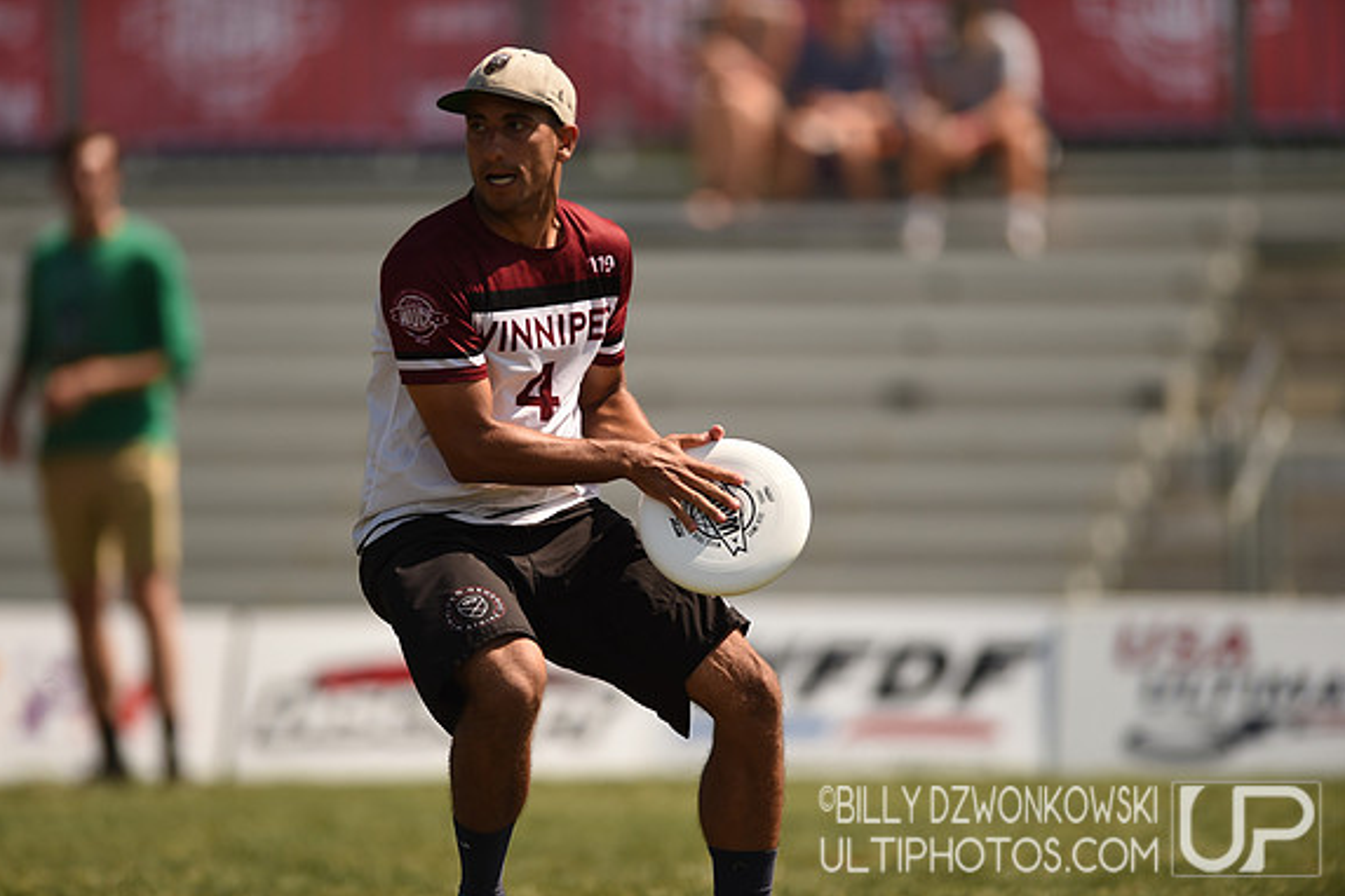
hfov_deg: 5.1
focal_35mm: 404
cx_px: 669
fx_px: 15093
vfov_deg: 3.4
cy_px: 449
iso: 100
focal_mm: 400
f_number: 2.8
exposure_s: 1/2000
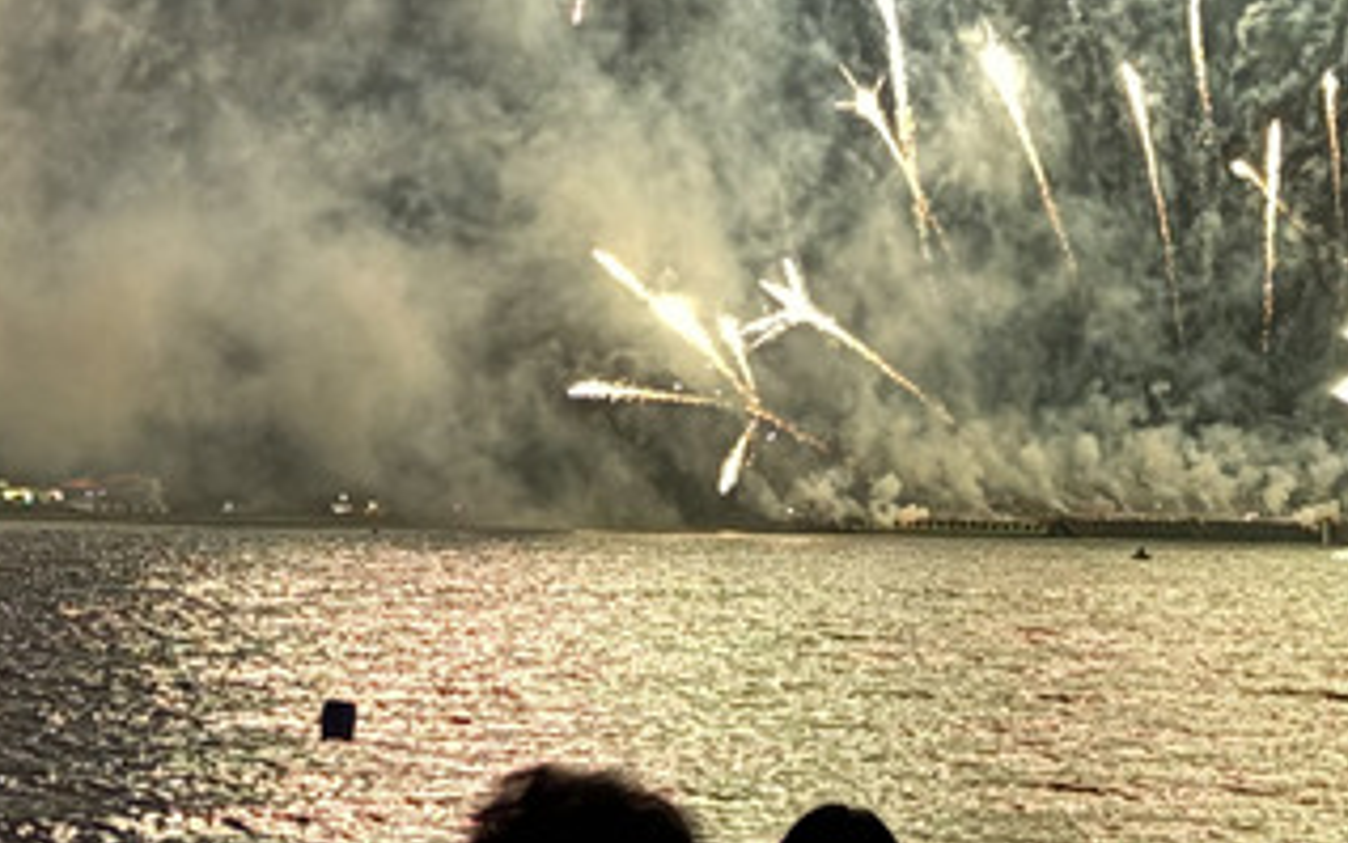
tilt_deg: +20.2
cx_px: 750
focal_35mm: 104
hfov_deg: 20.0
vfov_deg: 11.3
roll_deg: -1.2
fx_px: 3822
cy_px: -881
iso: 1000
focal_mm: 5.96
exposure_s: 1/9
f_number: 1.6
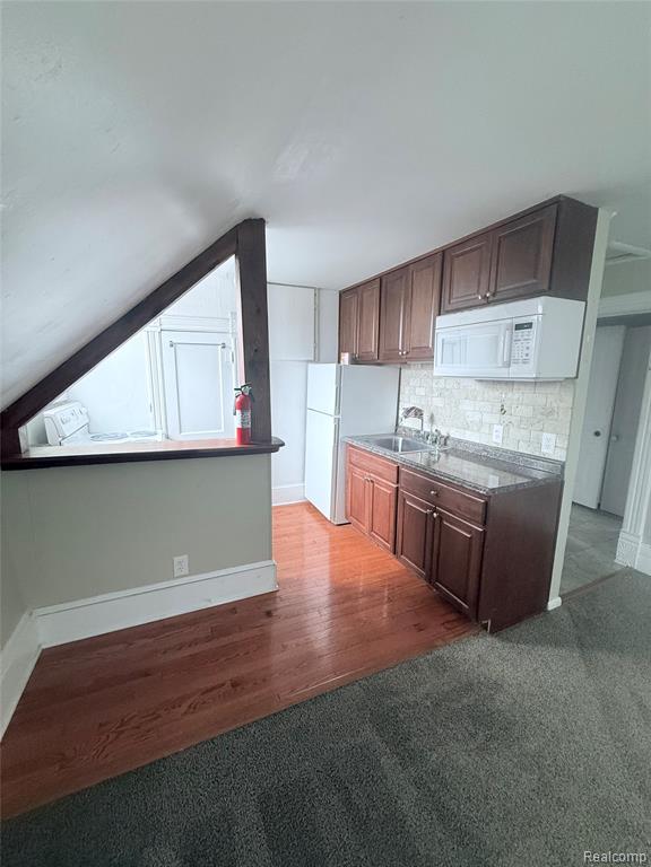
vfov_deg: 102.1
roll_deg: -0.9
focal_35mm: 14
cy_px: 434
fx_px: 351
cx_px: 326
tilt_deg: -9.7
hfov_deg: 85.7
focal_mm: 2.22
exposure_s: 1/120
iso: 250
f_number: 2.2
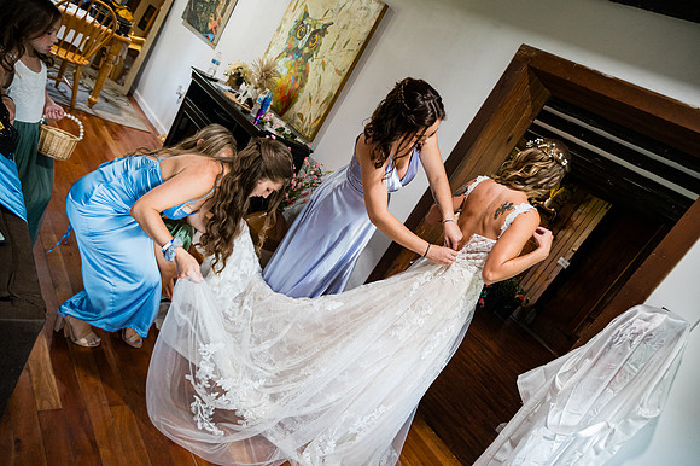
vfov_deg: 53.0
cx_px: 350
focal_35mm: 24
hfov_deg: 73.6
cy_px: 233
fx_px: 467
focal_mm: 24
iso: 4000
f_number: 4
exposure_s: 1/125
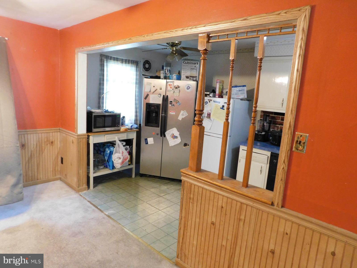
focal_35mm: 23
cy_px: 134
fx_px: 237
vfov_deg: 58.9
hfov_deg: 73.9
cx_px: 178
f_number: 3
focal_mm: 4
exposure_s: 1/10
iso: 400
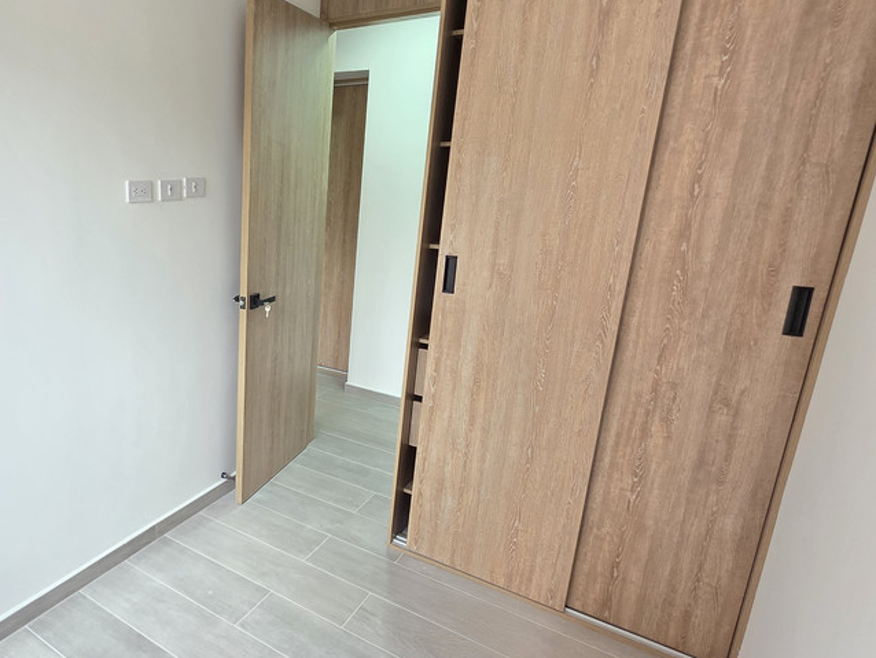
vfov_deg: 61.1
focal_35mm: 22
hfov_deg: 71.8
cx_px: 233
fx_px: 557
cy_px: 343
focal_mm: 2.2
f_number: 1.9
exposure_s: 1/120
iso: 125
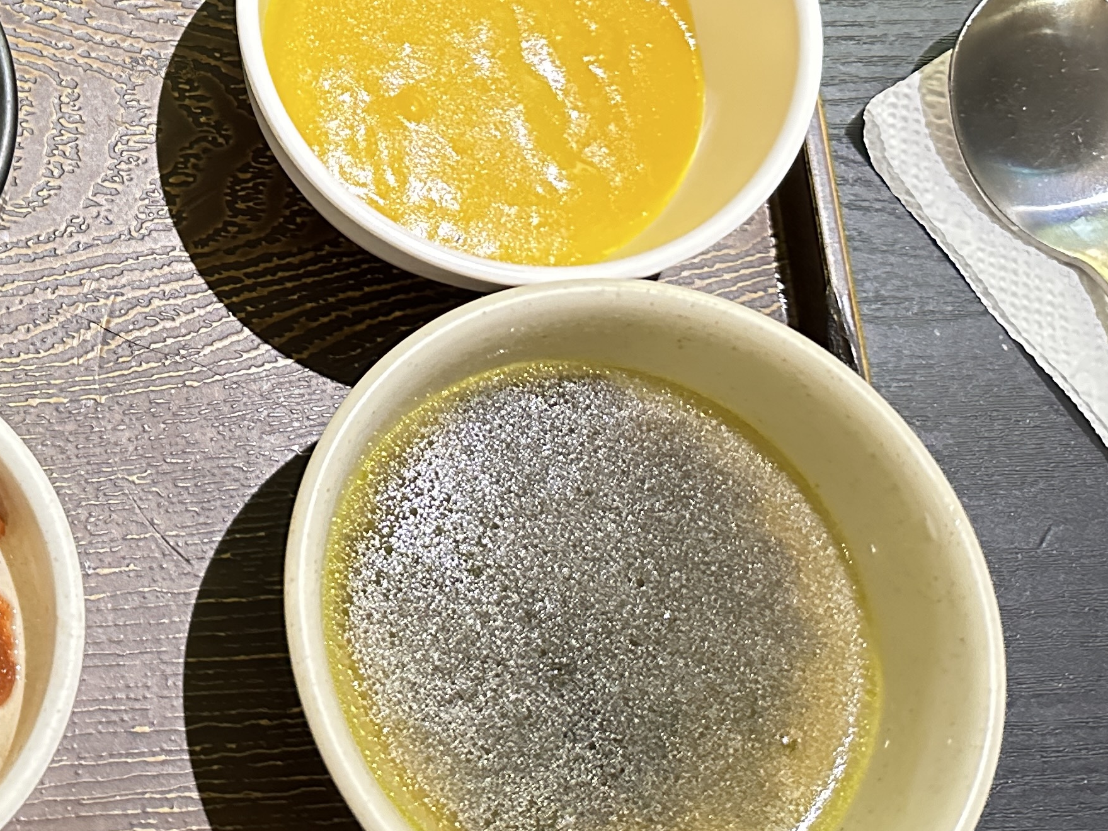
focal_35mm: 55
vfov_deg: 25.9
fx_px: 1761
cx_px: -84
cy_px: 115
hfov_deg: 31.4
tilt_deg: -70.4
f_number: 1.78
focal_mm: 6.86
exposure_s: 1/40
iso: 1000
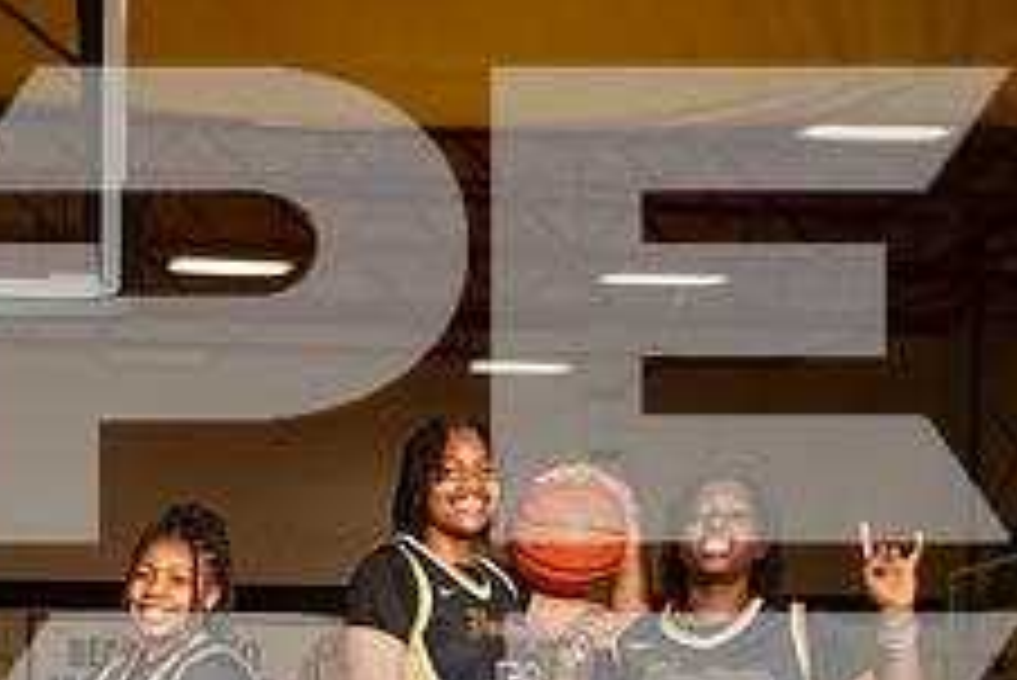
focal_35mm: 82
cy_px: 853
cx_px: -122
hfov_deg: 23.2
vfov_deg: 15.9
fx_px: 2318
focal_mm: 32
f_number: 7.1
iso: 640
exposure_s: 1/400
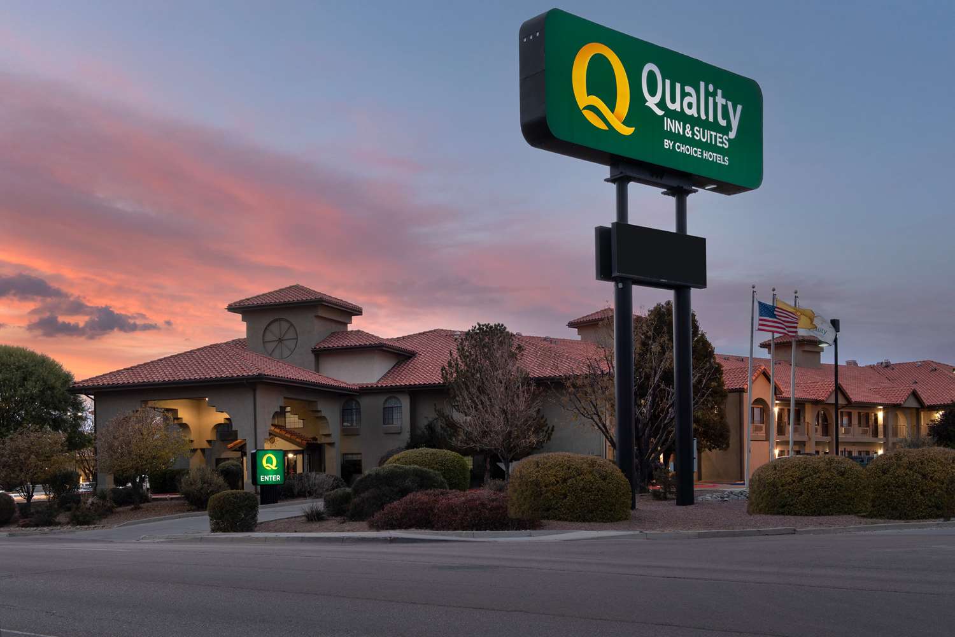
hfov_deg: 46.4
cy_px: 318
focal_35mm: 42
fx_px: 1114
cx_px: 478
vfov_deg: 31.9
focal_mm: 42
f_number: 11
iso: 4000
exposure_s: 1/60
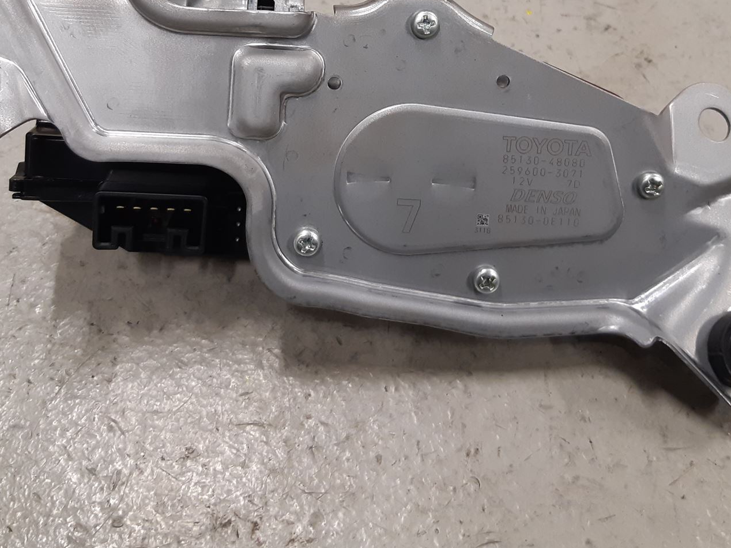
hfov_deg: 44.8
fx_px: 887
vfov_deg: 33.3
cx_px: 350
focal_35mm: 42
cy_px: 108
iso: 125
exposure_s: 1/50
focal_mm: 3.93
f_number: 1.7
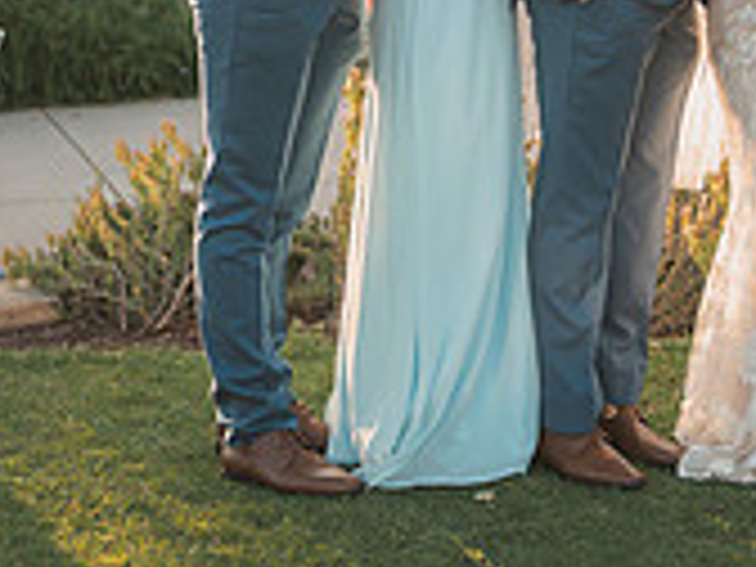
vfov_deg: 8.8
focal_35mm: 166
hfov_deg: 11.7
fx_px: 3625
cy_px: -178
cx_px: 846
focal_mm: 50
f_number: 1.2
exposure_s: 1/3200
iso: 200
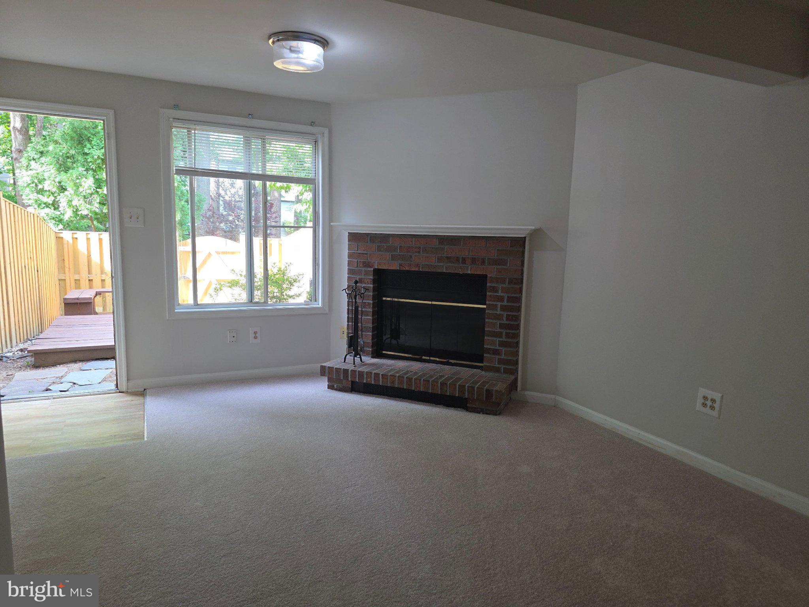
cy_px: 304
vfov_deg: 58.9
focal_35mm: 23
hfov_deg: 73.9
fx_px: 538
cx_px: 404
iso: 80
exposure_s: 1/120
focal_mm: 6.3
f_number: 1.7
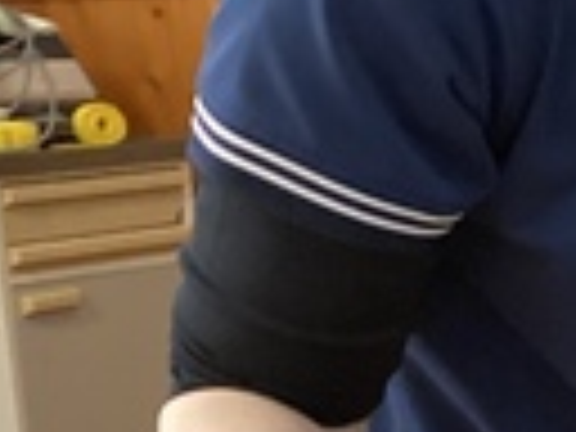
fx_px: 2413
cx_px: 1120
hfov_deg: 12.2
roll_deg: +2.6
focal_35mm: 145
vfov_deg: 10.1
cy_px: 436
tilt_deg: -9.4
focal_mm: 3.3
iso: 320
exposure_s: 1/33
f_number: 2.4
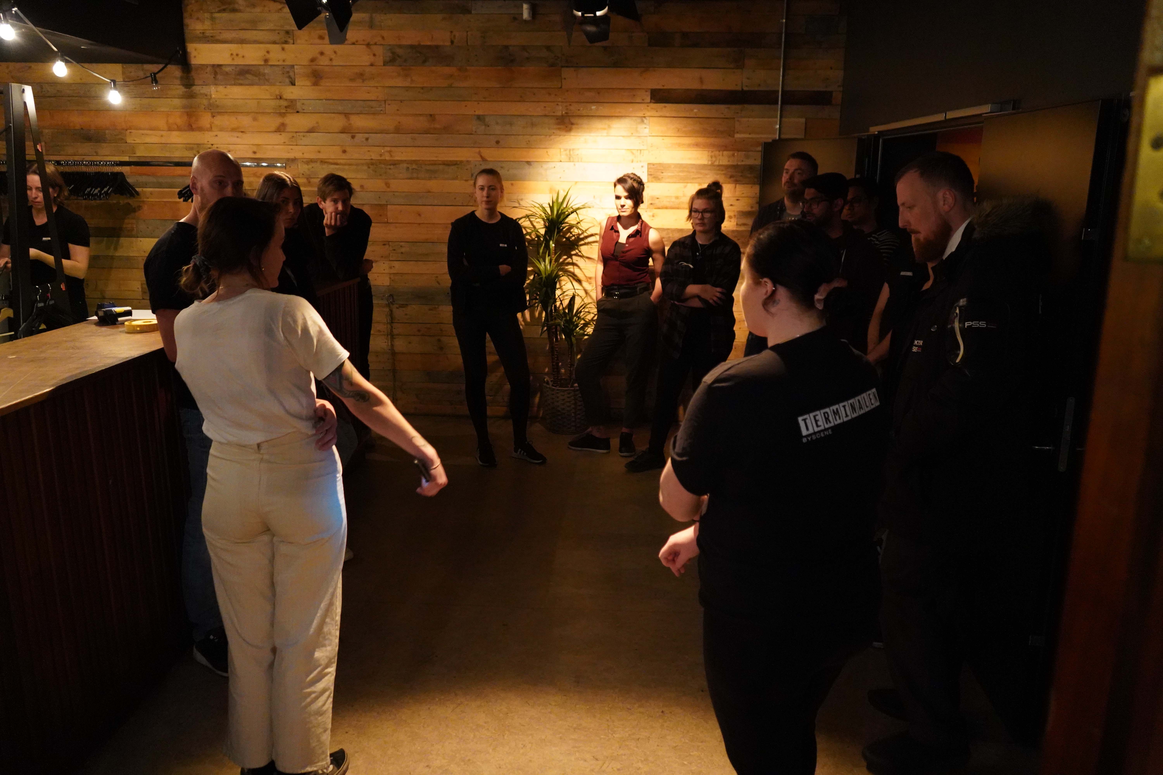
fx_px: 904
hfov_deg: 65.5
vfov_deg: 46.4
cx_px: 582
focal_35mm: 28
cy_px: 388
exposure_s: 1/50
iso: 12800
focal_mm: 28
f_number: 3.5
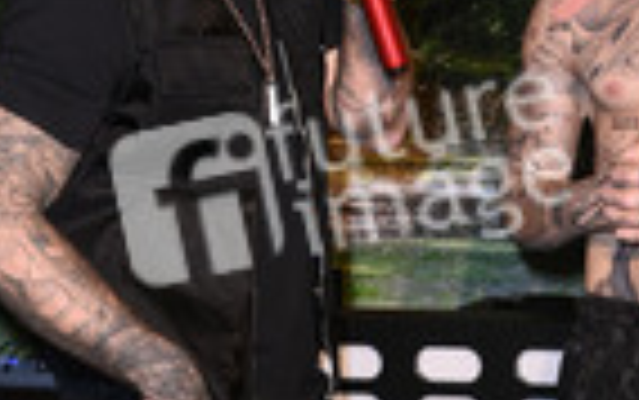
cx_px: 472
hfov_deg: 12.6
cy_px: 404
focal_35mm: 166
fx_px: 2893
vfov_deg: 7.9
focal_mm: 58
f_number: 5.6
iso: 2000
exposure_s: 1/125
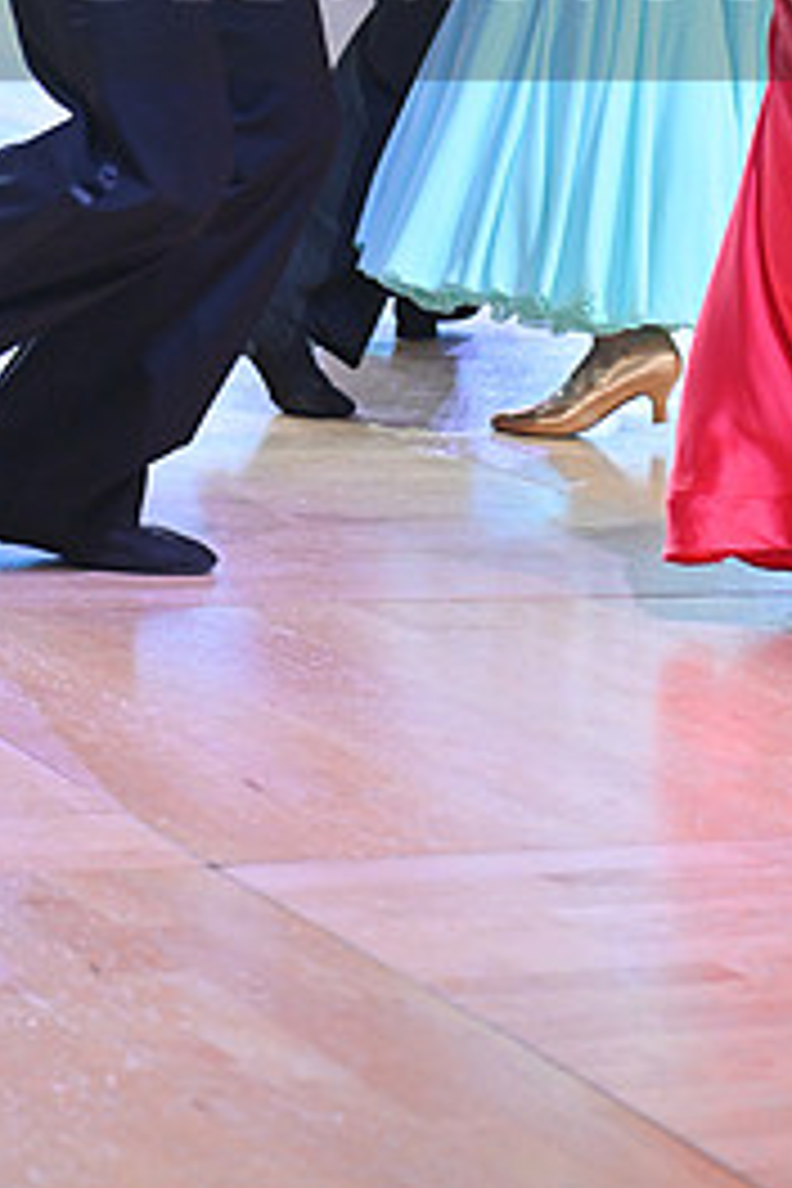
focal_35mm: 154
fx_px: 5082
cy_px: -68
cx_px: 601
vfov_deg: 13.1
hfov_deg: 8.9
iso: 2000
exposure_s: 1/250
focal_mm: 70
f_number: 4
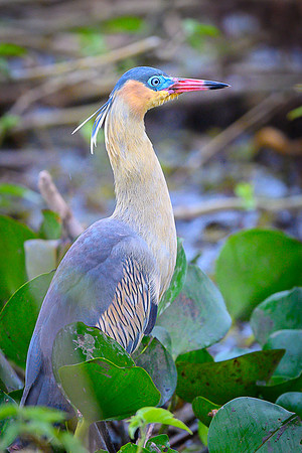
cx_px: 145
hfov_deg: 1.4
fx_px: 12734
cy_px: 162
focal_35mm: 1012
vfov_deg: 2.0
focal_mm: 500
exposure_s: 1/640
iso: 2000
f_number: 4
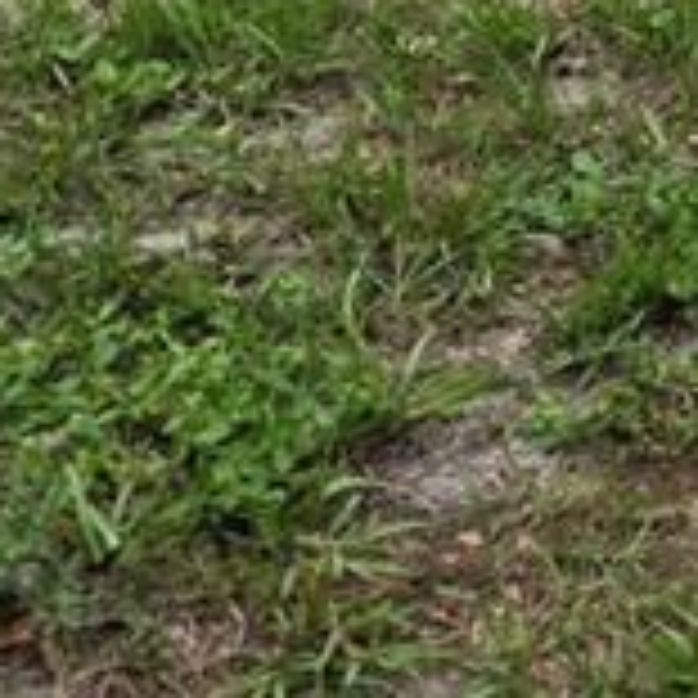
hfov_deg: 10.6
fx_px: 3582
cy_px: -914
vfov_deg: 9.9
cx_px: 1117
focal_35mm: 157
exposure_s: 1/2302
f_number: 1.7
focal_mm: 6.3
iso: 80
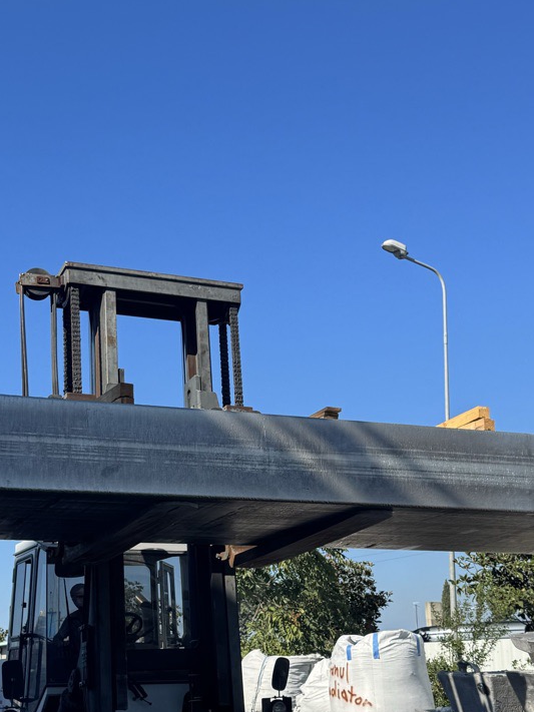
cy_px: 429
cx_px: 240
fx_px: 1111
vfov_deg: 35.4
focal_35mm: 54
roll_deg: +2.2
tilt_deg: +12.7
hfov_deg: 27.0
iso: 80
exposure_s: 1/3802
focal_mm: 6.76
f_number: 1.78
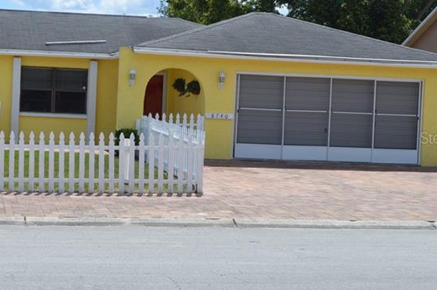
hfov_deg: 24.4
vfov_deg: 16.6
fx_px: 993
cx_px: 80
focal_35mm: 82
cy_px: 137
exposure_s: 1/320
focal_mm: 29
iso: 100
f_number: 9
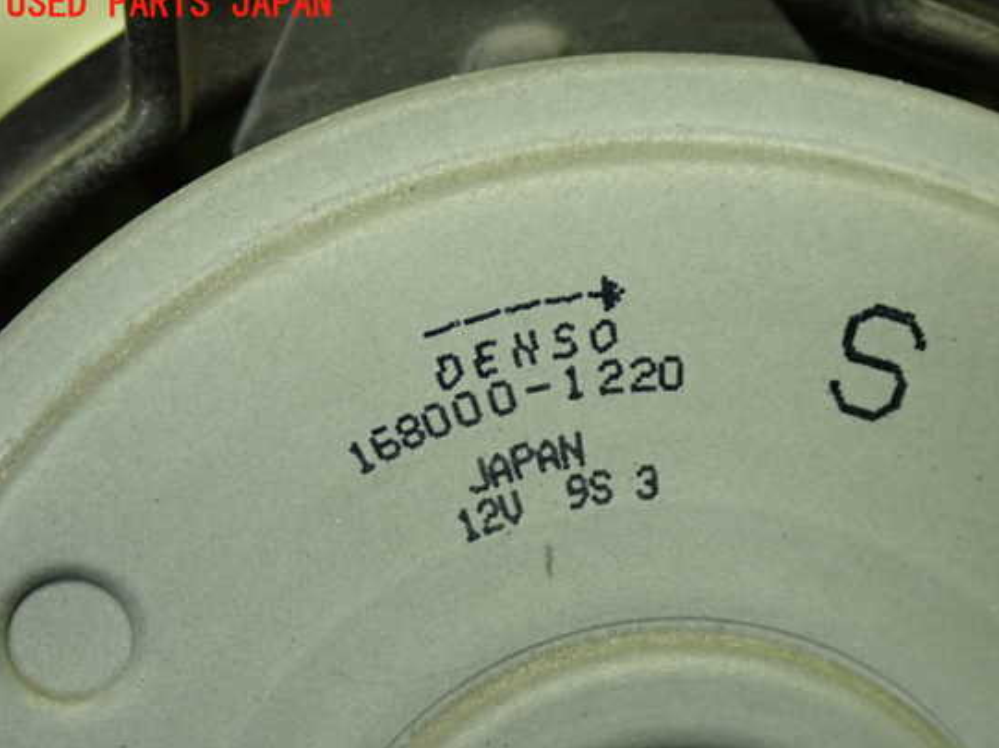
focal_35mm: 91
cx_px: 550
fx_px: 2624
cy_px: 397
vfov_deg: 16.2
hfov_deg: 21.5
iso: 800
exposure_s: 1/50
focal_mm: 14.62
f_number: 4.3
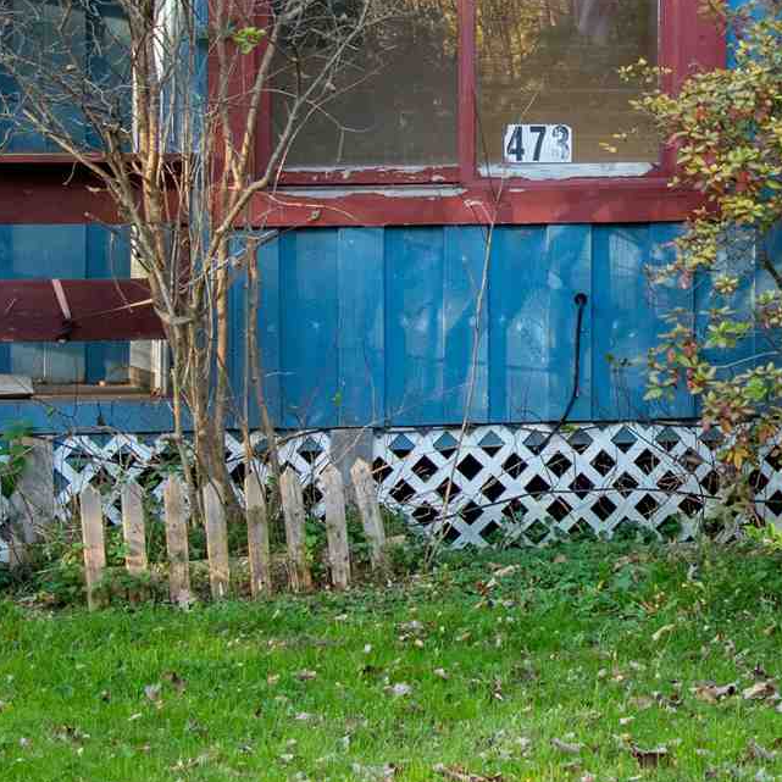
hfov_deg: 10.6
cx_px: 755
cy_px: 35
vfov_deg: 10.6
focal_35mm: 163
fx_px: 4166
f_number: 10
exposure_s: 1/40
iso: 100
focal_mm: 40
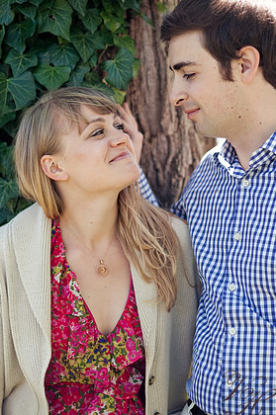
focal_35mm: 91
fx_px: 1049
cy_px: 213
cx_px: 140
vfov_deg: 22.4
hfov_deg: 15.0
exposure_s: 1/800
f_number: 2.5
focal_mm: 85
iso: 200
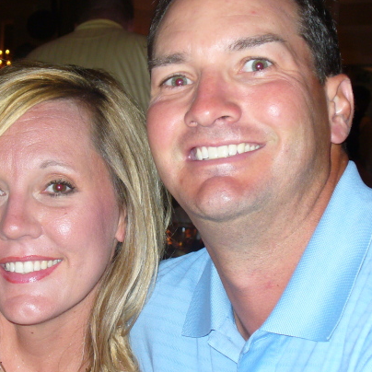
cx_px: 135
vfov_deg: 16.6
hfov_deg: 16.6
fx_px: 1277
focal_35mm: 105
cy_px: 139
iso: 100
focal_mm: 9.9
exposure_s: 1/30
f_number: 3.1
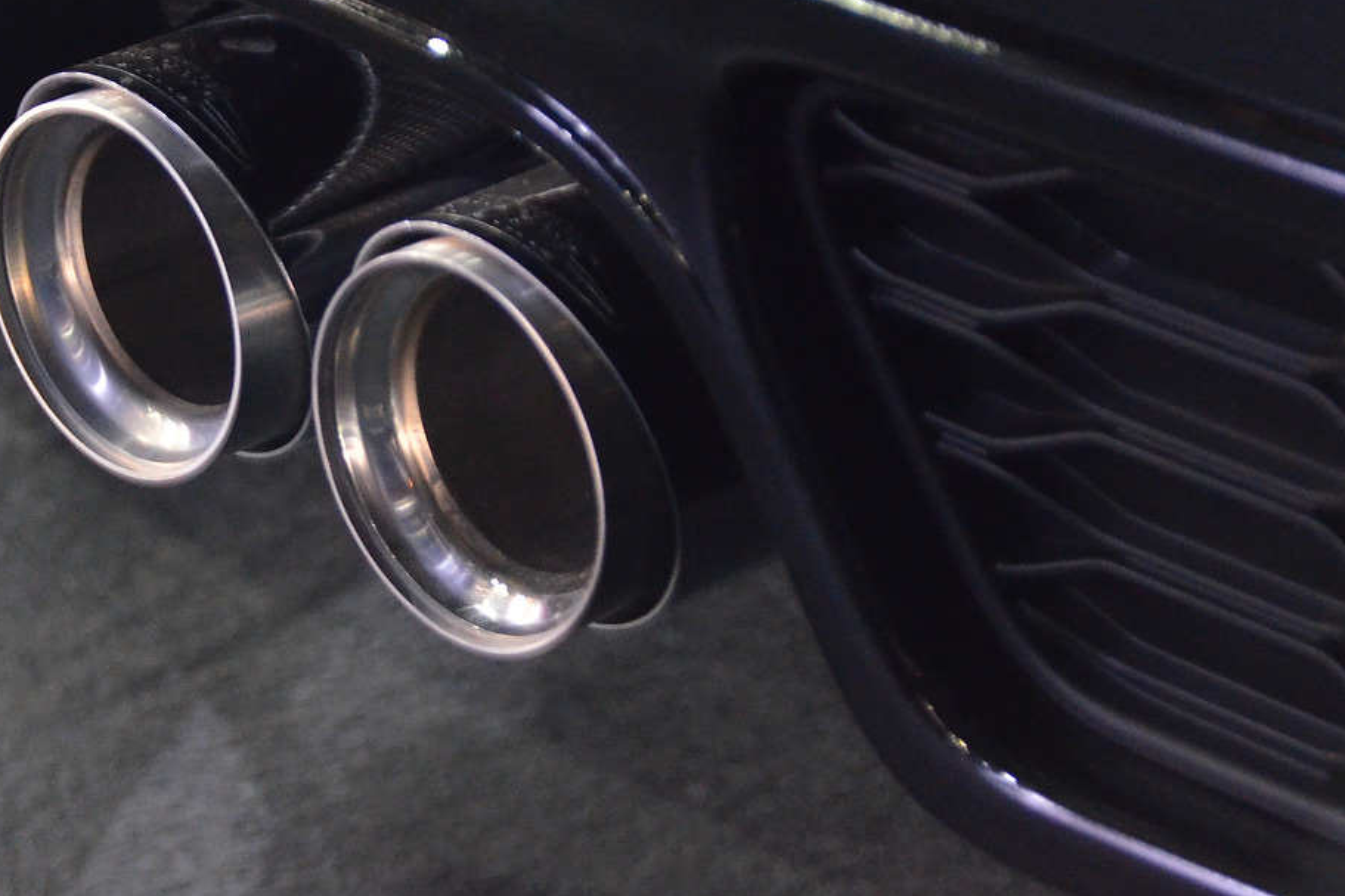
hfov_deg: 13.3
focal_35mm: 154
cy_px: 213
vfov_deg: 8.9
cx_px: 286
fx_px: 5744
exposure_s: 1/3
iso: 4000
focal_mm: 65
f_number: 5
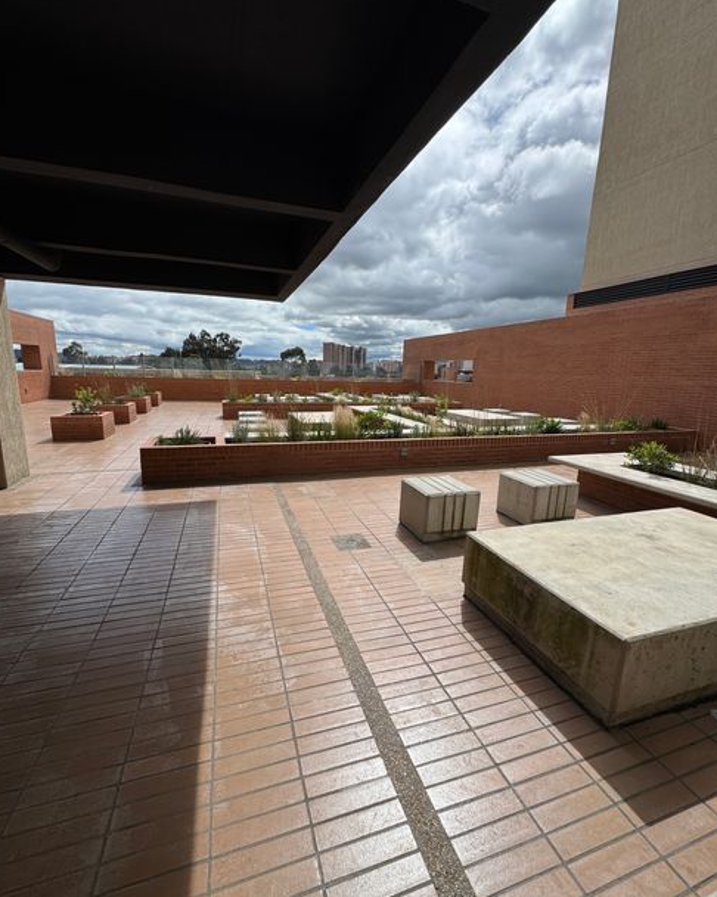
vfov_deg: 96.8
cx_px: 351
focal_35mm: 15
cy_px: 446
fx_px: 398
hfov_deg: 84.0
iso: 50
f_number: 2.2
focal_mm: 2.22
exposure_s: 1/3106
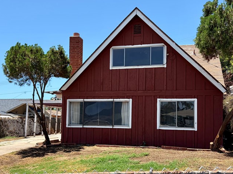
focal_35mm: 42
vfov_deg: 34.2
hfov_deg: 44.8
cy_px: 108
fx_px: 283
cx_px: 107
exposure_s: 1/2283
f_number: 1.6
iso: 50
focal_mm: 5.96
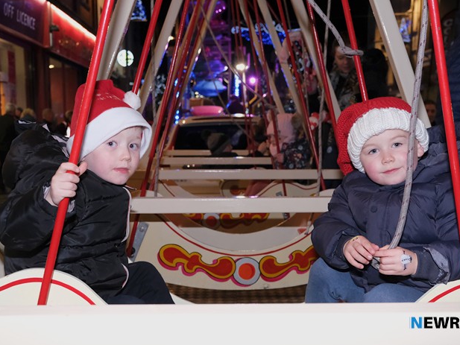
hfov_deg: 51.3
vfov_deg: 39.7
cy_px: 172
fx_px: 478
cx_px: 248
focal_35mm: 36
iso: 3200
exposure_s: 1/250
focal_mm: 22.3
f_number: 4
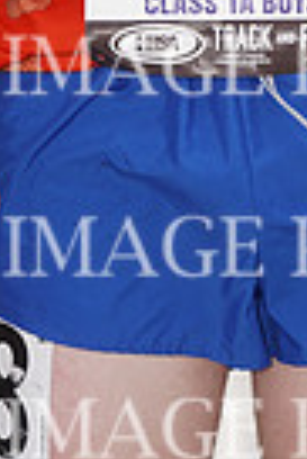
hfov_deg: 4.2
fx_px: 4197
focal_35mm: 329
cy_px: -388
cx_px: 268
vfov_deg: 6.1
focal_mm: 77
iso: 100
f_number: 9
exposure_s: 1/200
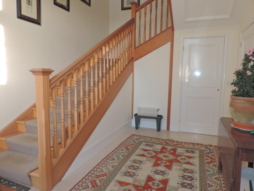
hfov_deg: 71.6
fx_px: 176
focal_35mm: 24
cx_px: 127
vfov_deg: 56.8
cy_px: 96
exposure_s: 1/40
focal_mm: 4.3
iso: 140
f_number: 3
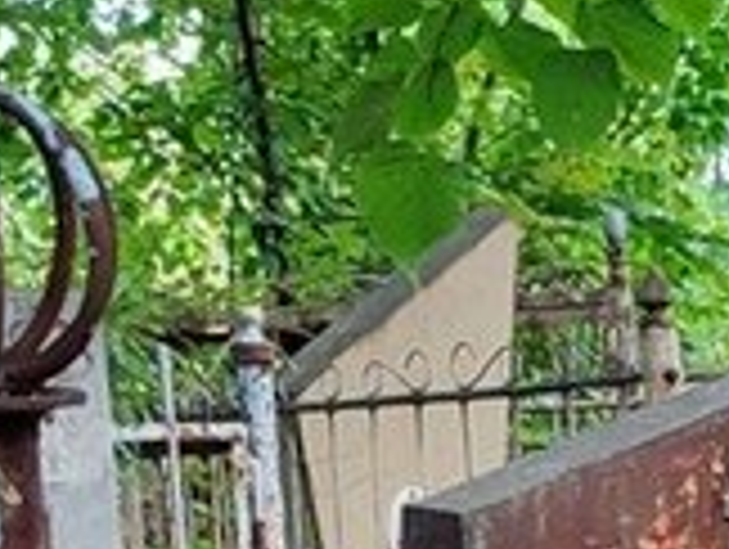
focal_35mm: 158
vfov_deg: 8.8
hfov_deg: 11.9
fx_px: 3332
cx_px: 1084
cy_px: 1152
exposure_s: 1/33
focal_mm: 6.04
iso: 61
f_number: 1.9
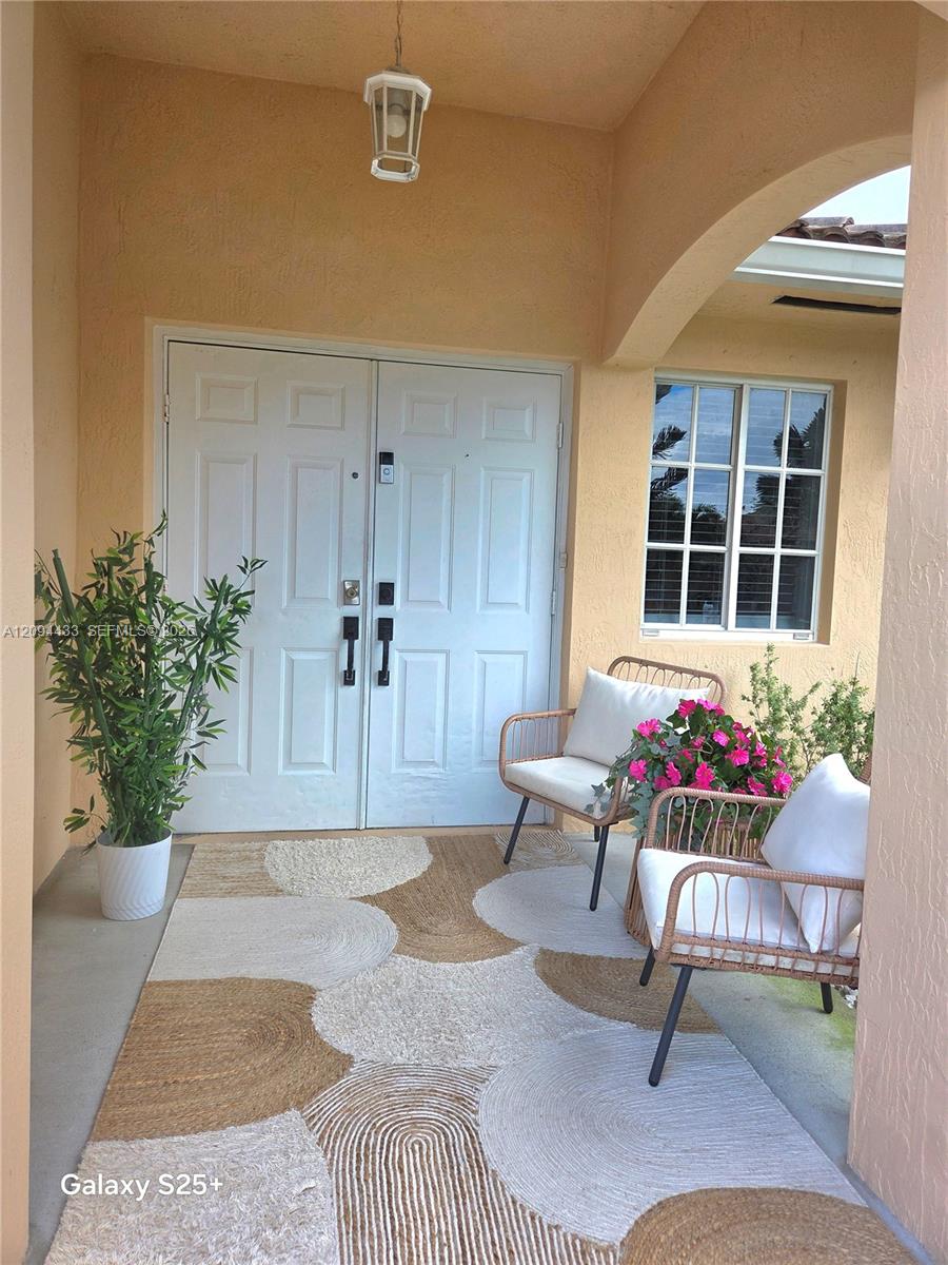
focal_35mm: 23
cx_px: 474
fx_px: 840
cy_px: 632
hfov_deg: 58.9
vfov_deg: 73.9
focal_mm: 5.4
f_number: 1.8
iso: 32
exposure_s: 1/182
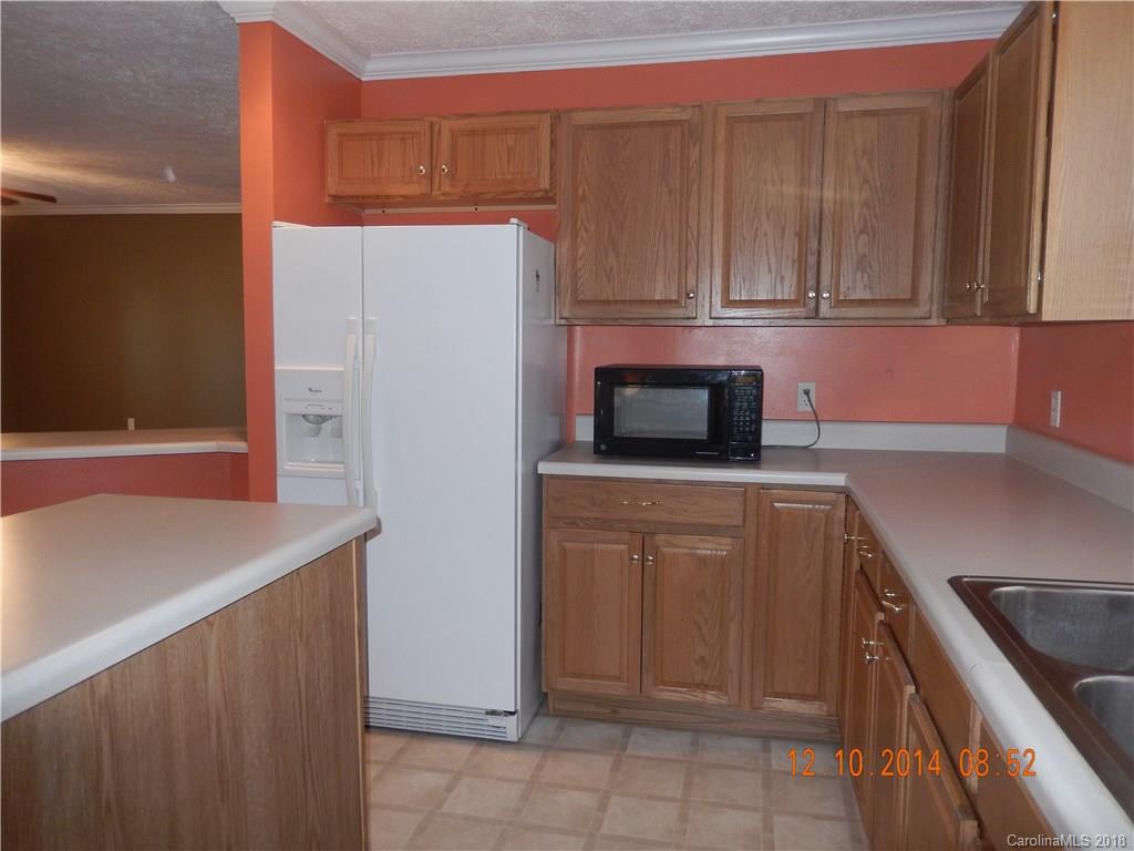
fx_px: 819
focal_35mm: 25
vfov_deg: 54.9
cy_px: 426
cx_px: 567
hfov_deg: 69.4
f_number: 3.4
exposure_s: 1/30
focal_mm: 4.5
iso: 200
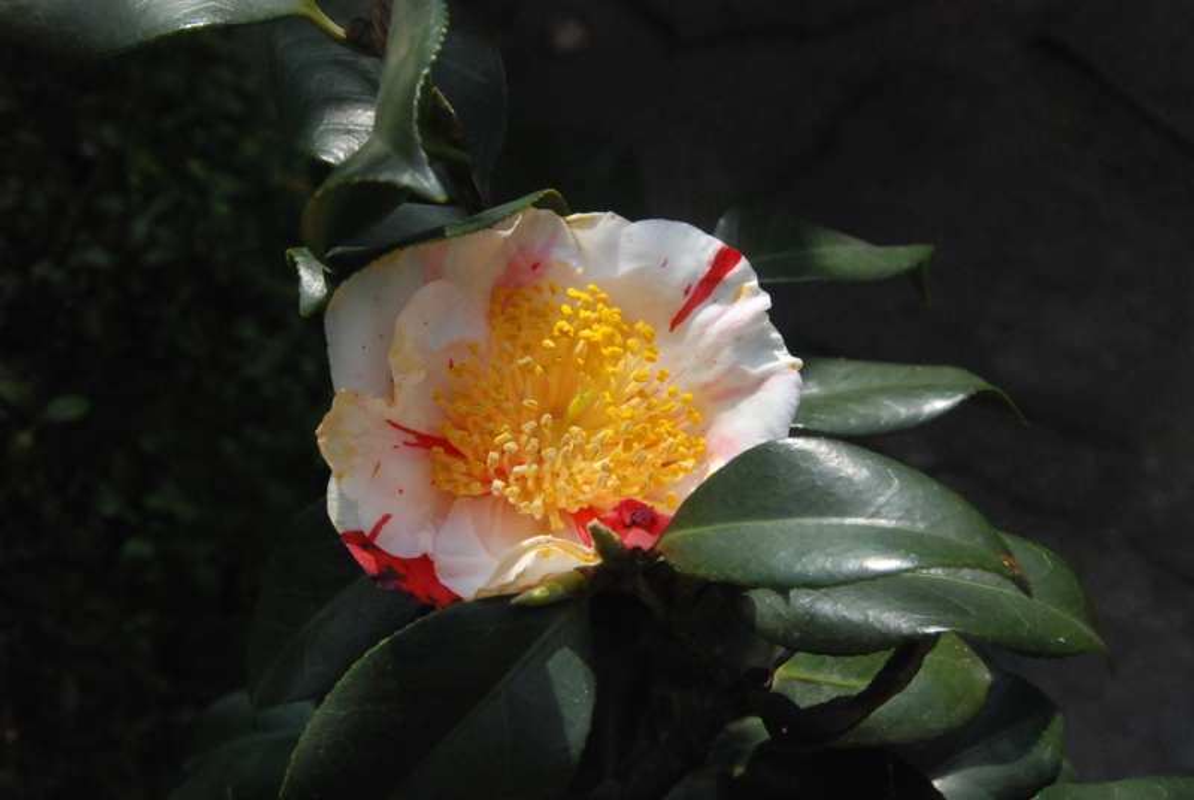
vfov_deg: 18.2
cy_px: 400
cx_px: 597
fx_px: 2491
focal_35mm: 75
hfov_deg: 27.0
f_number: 14
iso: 1600
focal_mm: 50
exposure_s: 1/800
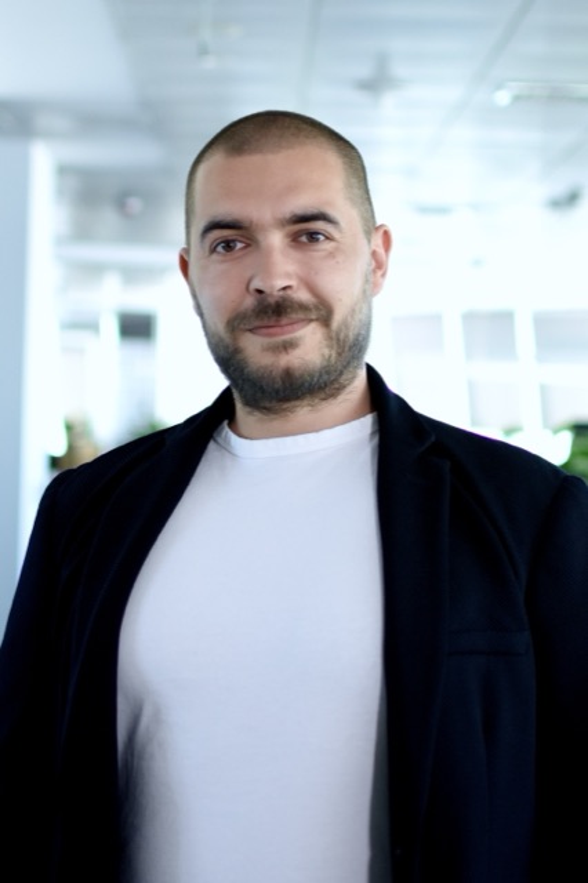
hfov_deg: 25.7
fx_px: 1288
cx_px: 294
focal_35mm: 52
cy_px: 442
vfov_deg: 37.9
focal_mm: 35
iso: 1000
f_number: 1.8
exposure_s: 1/400
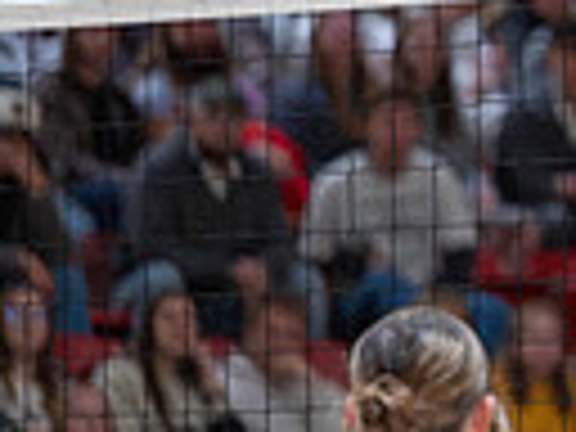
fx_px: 11265
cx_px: 1323
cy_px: -67
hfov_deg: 2.9
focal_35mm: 677
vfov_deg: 2.2
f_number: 2.8
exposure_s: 1/640
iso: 8000
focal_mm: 140
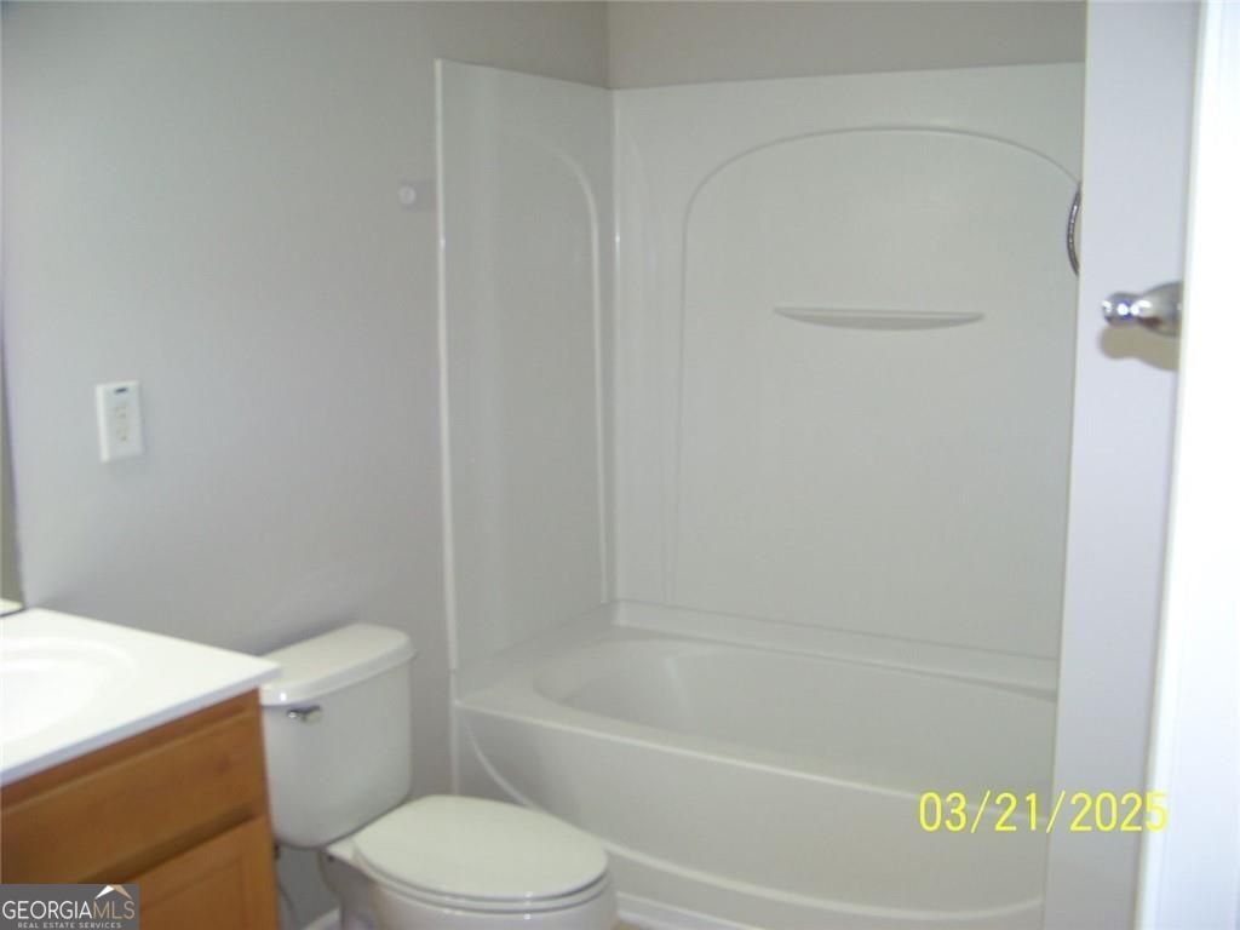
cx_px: 620
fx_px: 1290
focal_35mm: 36
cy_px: 465
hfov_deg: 51.4
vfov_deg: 39.7
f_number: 2.8
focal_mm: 5.85
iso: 64
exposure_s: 1/30
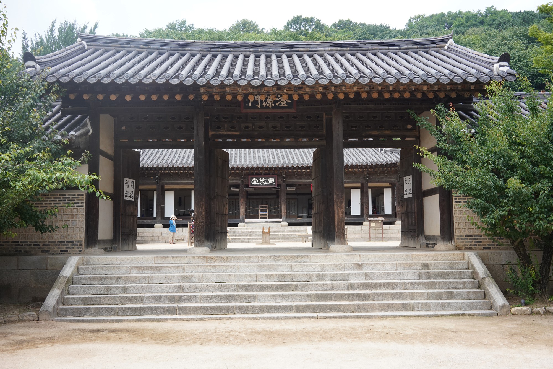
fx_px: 538
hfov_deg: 54.4
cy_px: 184
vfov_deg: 37.9
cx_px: 276
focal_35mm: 35
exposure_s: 1/200
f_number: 11
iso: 800
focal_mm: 35
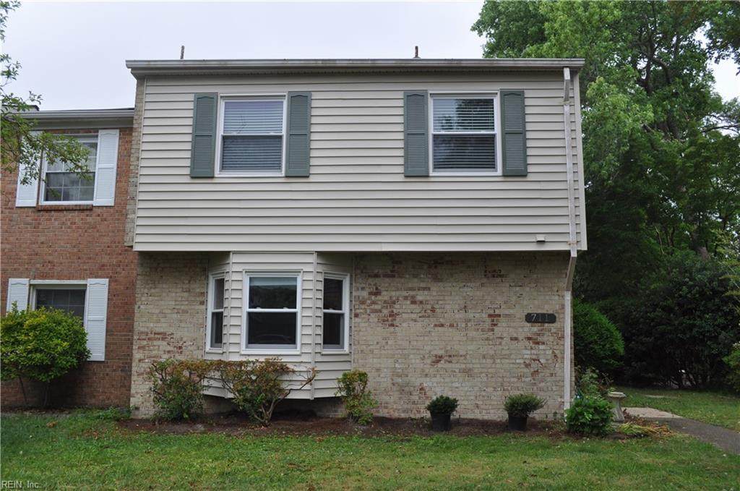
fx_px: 677
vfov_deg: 39.8
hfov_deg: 57.3
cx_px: 370
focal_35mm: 33
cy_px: 246
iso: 200
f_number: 6.3
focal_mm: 22
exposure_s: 1/160
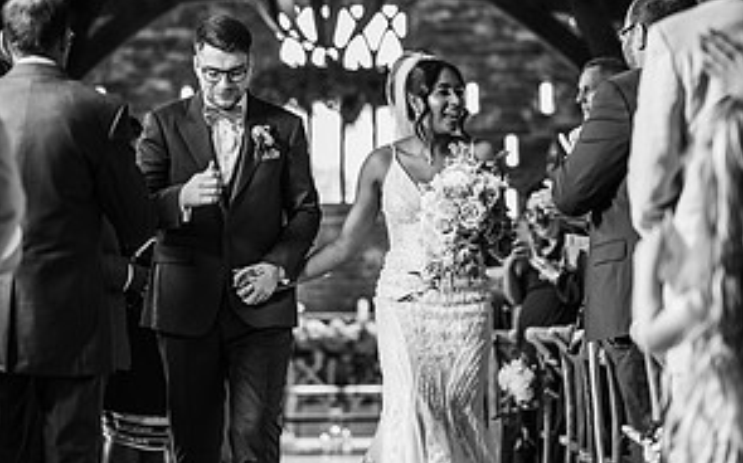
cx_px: 372
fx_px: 2671
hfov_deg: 15.8
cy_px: 166
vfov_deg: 9.9
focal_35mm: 132
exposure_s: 1/200
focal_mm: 85
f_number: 2
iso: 1250
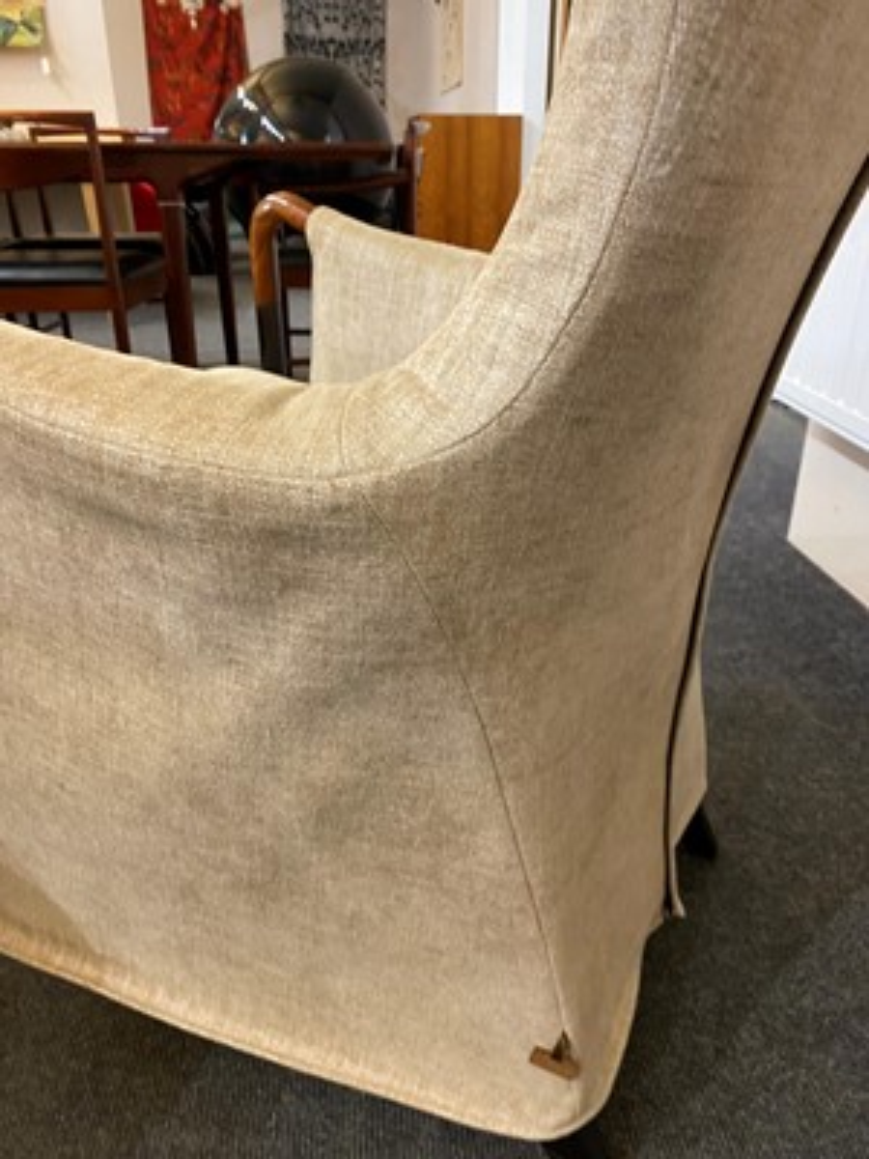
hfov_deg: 53.1
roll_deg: +1.3
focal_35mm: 26
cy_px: 580
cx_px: 434
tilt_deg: -25.9
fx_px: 870
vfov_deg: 67.3
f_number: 1.8
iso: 250
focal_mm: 4.25
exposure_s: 1/50
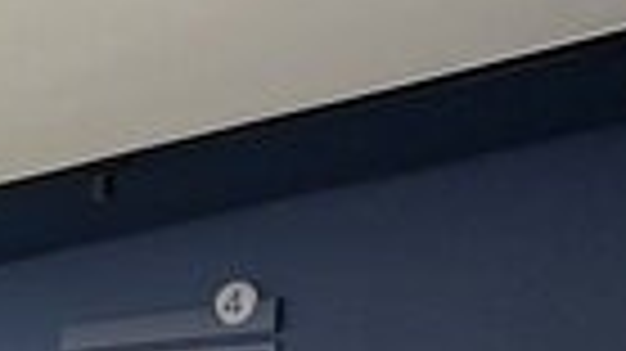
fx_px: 912
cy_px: 457
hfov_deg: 26.1
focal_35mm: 55
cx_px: -342
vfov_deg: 20.0
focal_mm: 2.22
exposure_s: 1/99
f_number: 2.2
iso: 100
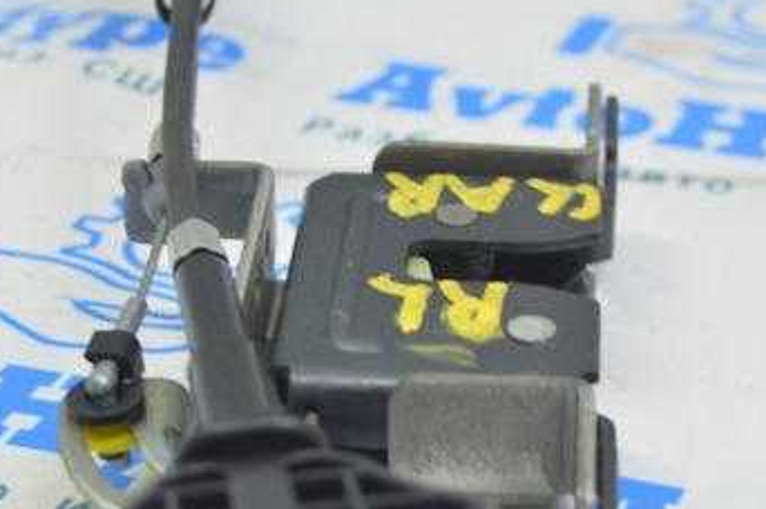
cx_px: 377
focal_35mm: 112
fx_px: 2381
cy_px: 381
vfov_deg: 12.2
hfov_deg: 18.3
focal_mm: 40
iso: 400
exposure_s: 1/20
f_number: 5.6
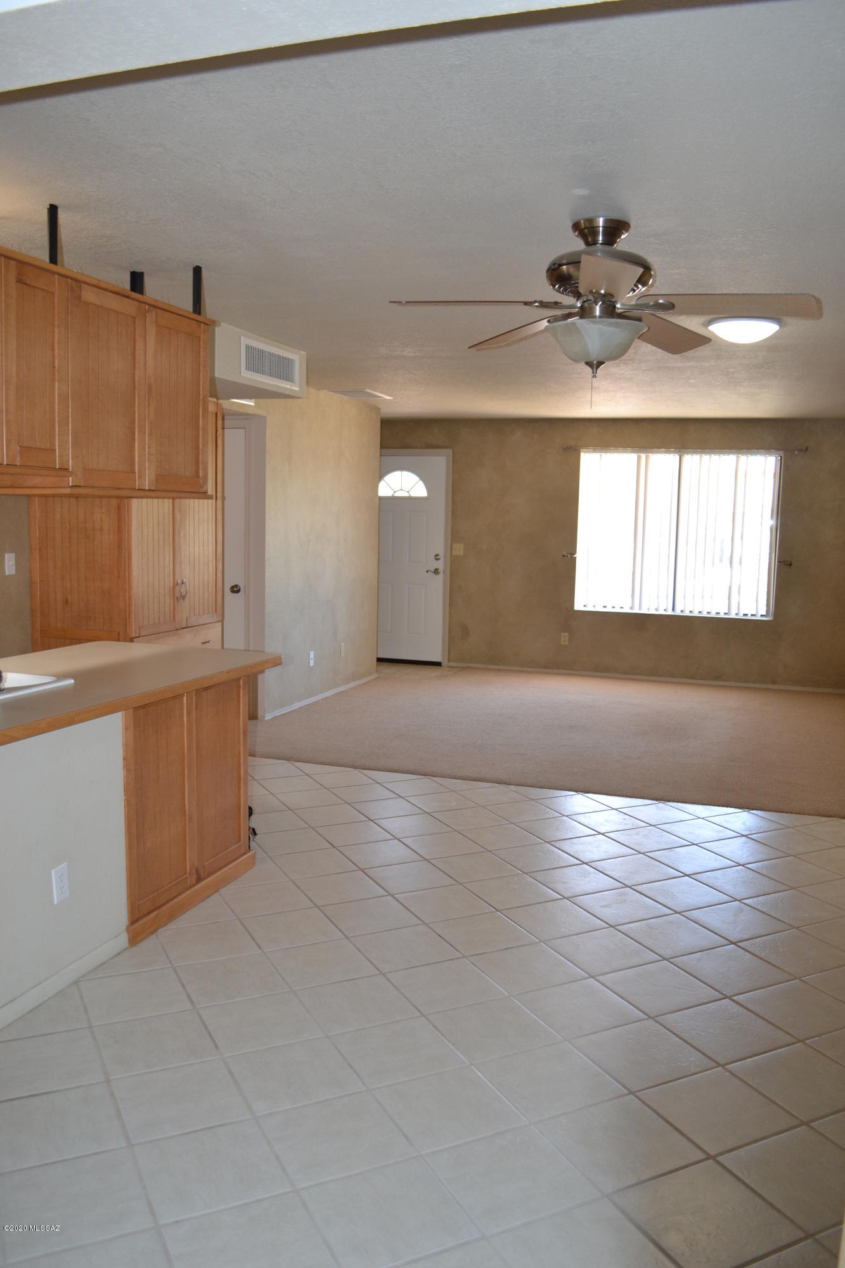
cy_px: 634
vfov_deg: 67.4
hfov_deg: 47.9
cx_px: 422
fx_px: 951
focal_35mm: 27
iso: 500
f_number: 3.5
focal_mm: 18
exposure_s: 1/60
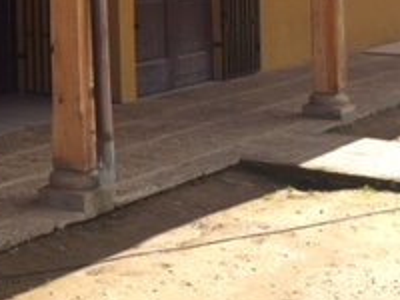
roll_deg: +1.1
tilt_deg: -0.6
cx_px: -30
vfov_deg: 15.4
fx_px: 1075
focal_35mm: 93
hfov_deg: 20.2
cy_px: -40
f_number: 2.2
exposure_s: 1/549
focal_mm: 4.15
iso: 32
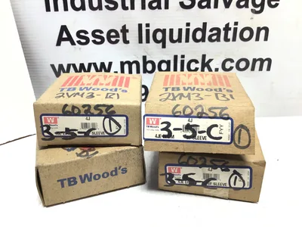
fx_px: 270
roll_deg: -0.4
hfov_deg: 58.4
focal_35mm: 31
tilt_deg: -24.2
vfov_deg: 45.4
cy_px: 114
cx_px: 151
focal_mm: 3.3
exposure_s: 1/60
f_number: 2.4
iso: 32
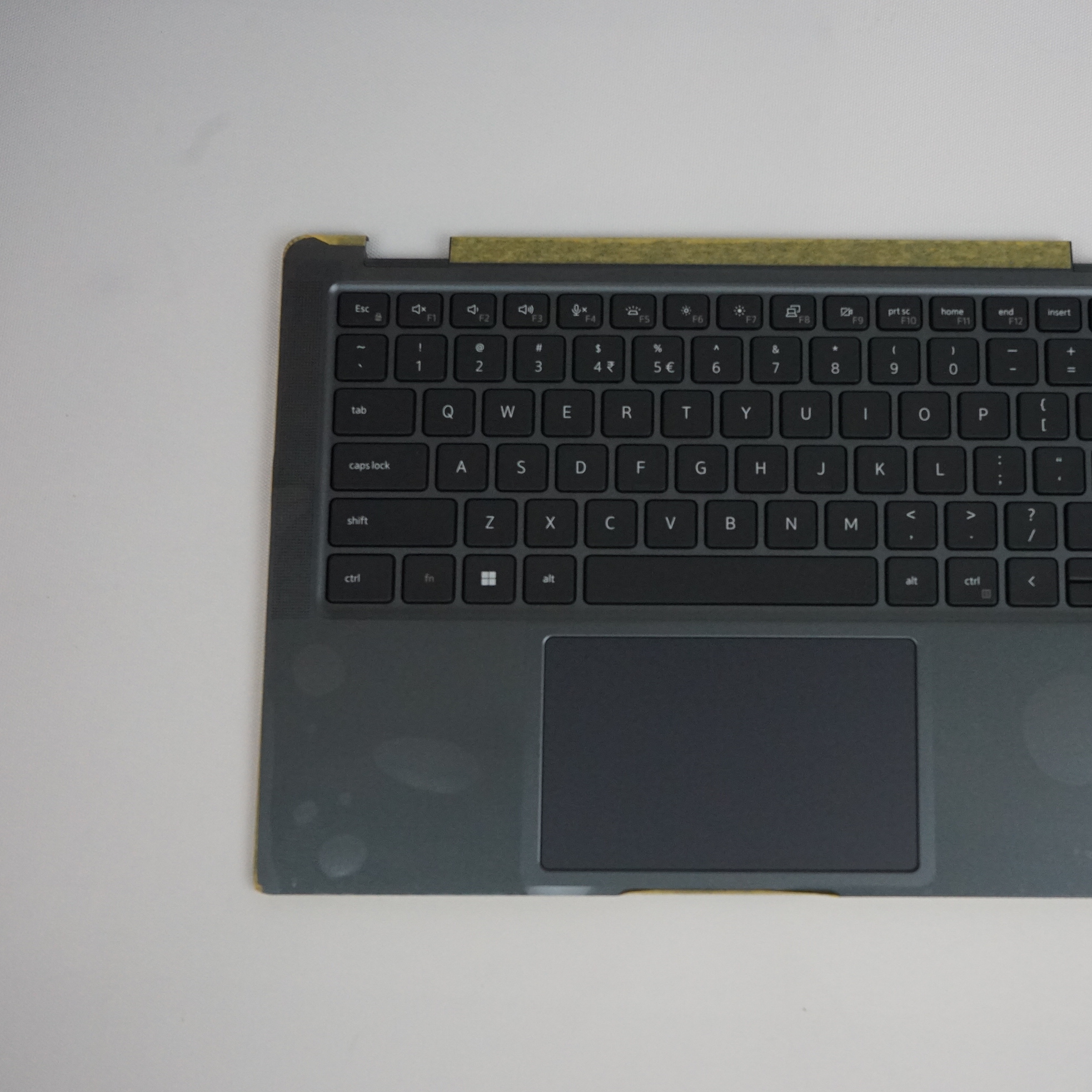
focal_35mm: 52
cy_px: 554
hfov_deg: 32.5
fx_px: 1856
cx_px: 737
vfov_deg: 32.8
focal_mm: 40
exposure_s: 1/250
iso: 4000
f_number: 7.1
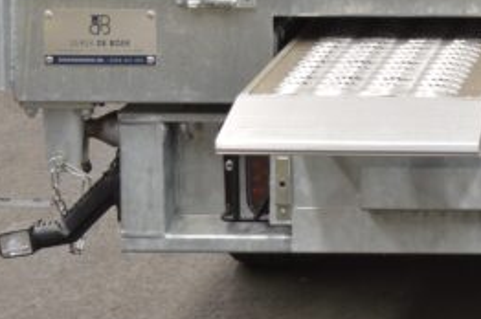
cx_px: 753
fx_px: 2735
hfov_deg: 9.7
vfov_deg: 6.6
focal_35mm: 205
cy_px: -214
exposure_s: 1/2.5
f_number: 7.1
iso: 100
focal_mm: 35
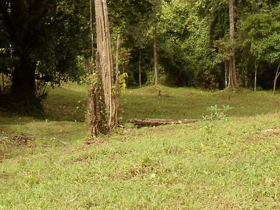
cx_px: 174
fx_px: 1100
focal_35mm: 136
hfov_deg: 14.5
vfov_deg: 10.7
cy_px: -53
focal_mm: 6
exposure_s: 1/400
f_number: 3.5
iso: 80
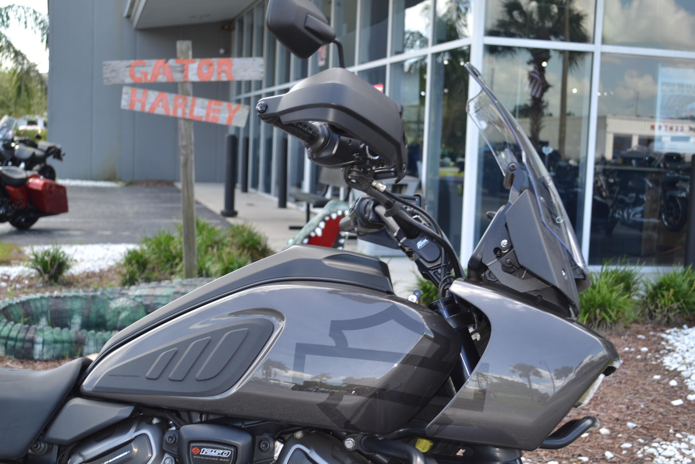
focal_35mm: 51
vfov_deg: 26.5
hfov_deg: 38.9
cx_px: 348
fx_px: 984
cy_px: 232
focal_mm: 34
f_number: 5
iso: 100
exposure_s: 1/80
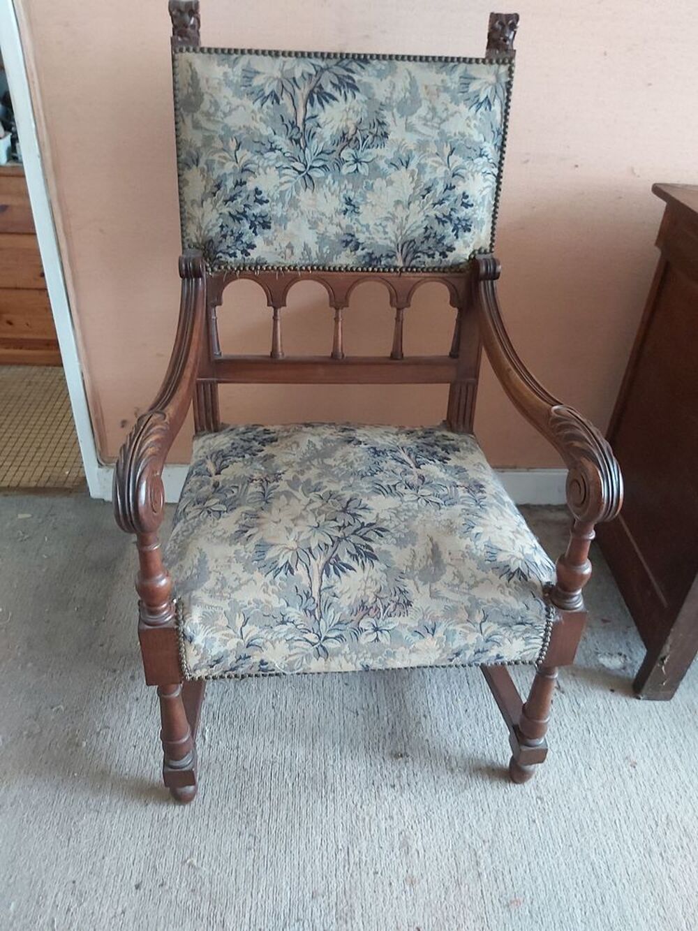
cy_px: 466
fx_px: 699
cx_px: 349
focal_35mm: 26
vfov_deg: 67.3
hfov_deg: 53.1
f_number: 1.7
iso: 400
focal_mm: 3.92
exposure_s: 1/33
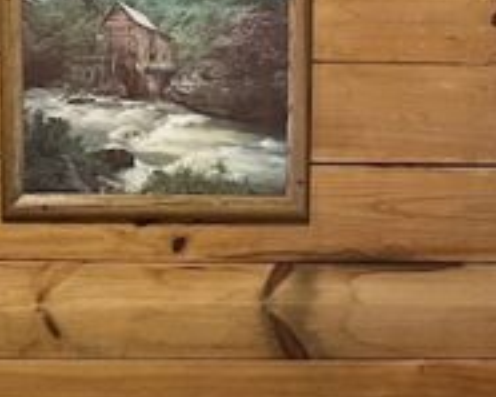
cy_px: 408
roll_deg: -0.9
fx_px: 1895
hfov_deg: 14.9
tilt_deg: -7.4
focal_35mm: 129
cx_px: 296
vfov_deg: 11.8
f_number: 1.78
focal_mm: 6.86
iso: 1000
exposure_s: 1/30
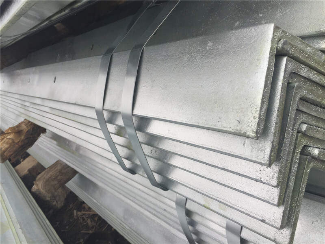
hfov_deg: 61.7
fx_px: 272
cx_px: 162
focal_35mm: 29
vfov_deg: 48.2
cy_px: 122
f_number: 2.2
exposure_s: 1/775
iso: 32
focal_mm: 4.15
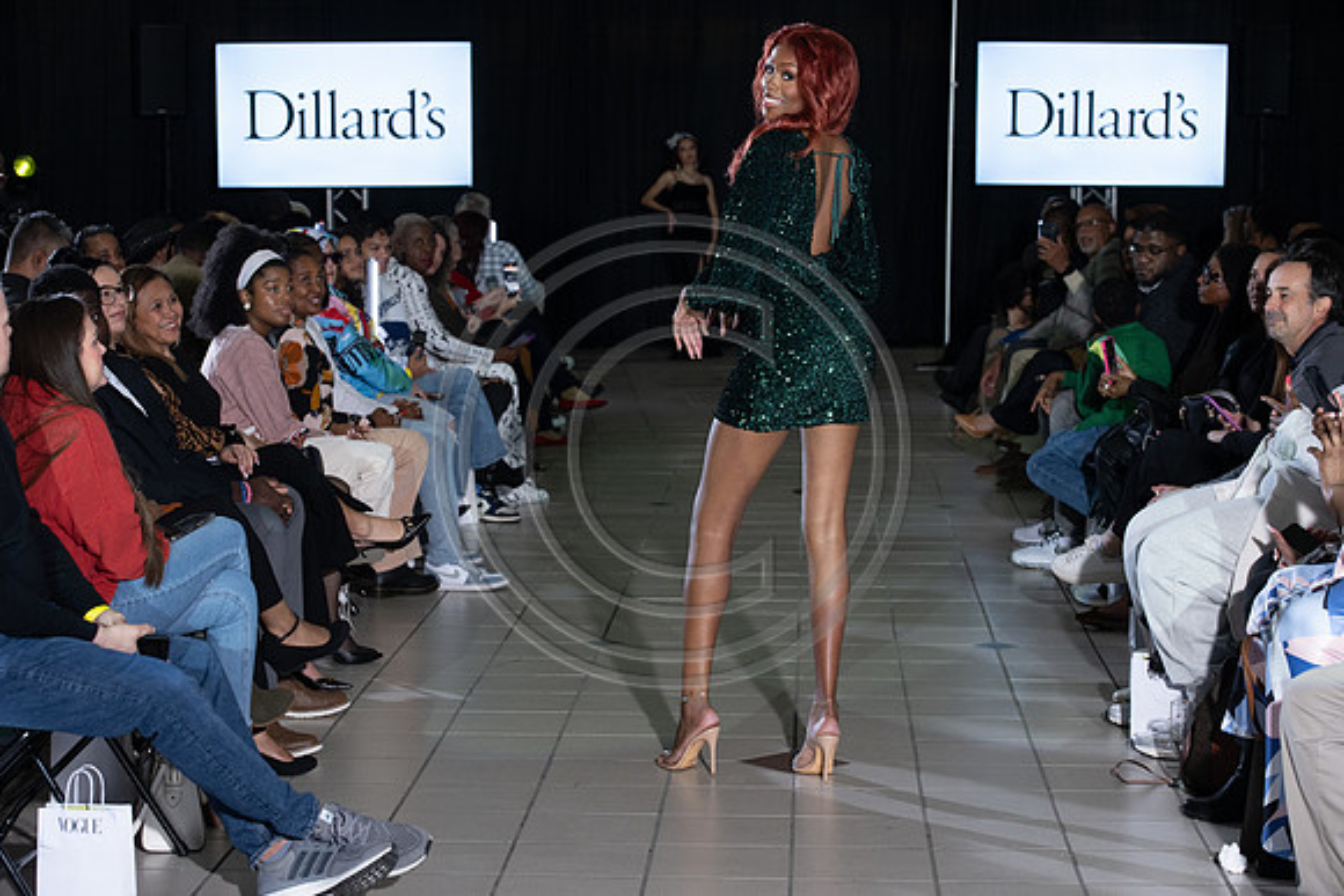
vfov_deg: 17.1
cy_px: 448
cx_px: 672
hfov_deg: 25.4
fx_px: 2987
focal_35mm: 80
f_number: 5
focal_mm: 80
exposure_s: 1/160
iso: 1250
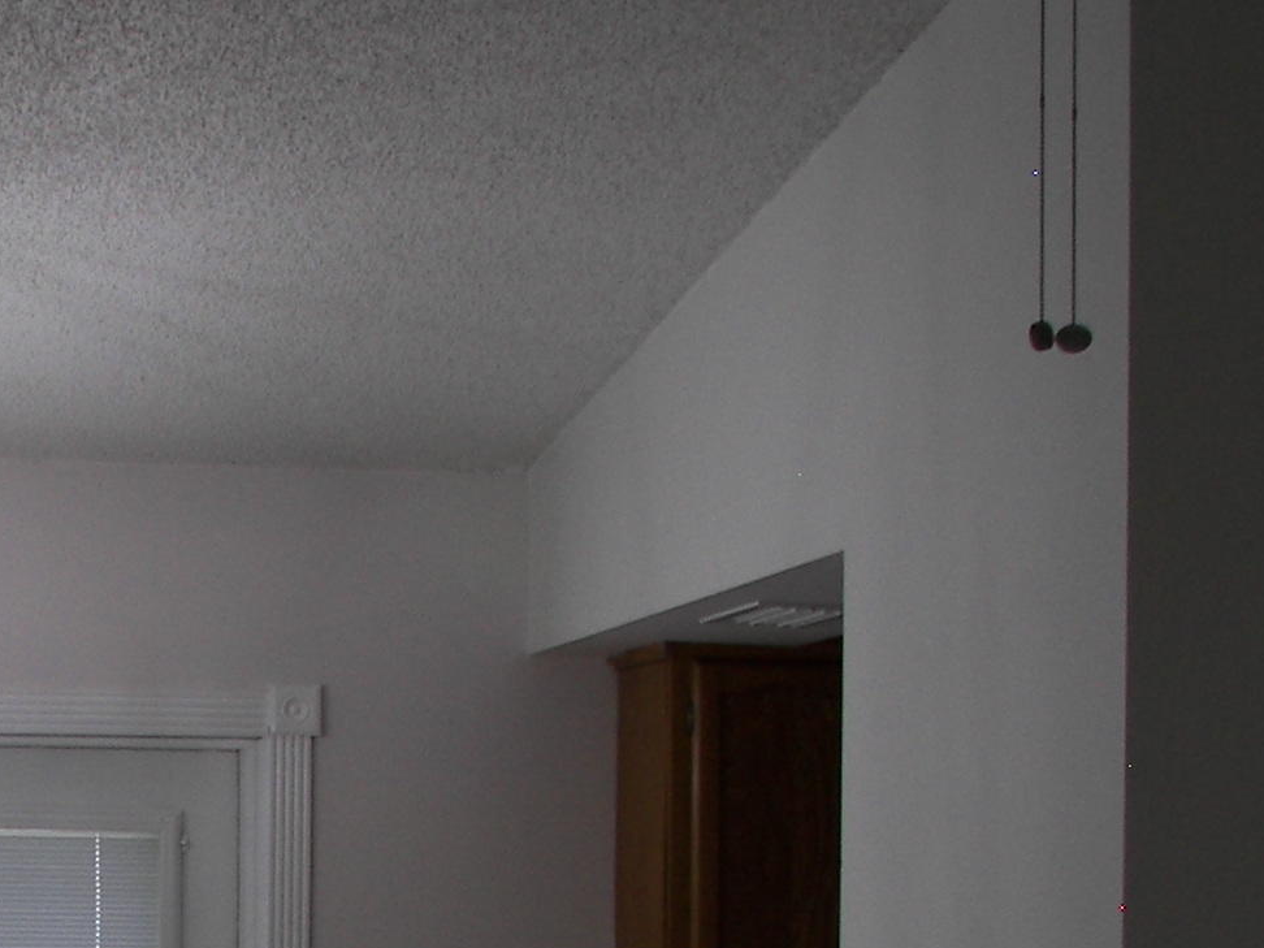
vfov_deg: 14.8
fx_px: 3505
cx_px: -133
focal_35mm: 96
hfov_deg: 19.6
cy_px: 1191
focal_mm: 6
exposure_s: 1/40
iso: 50
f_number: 2.8
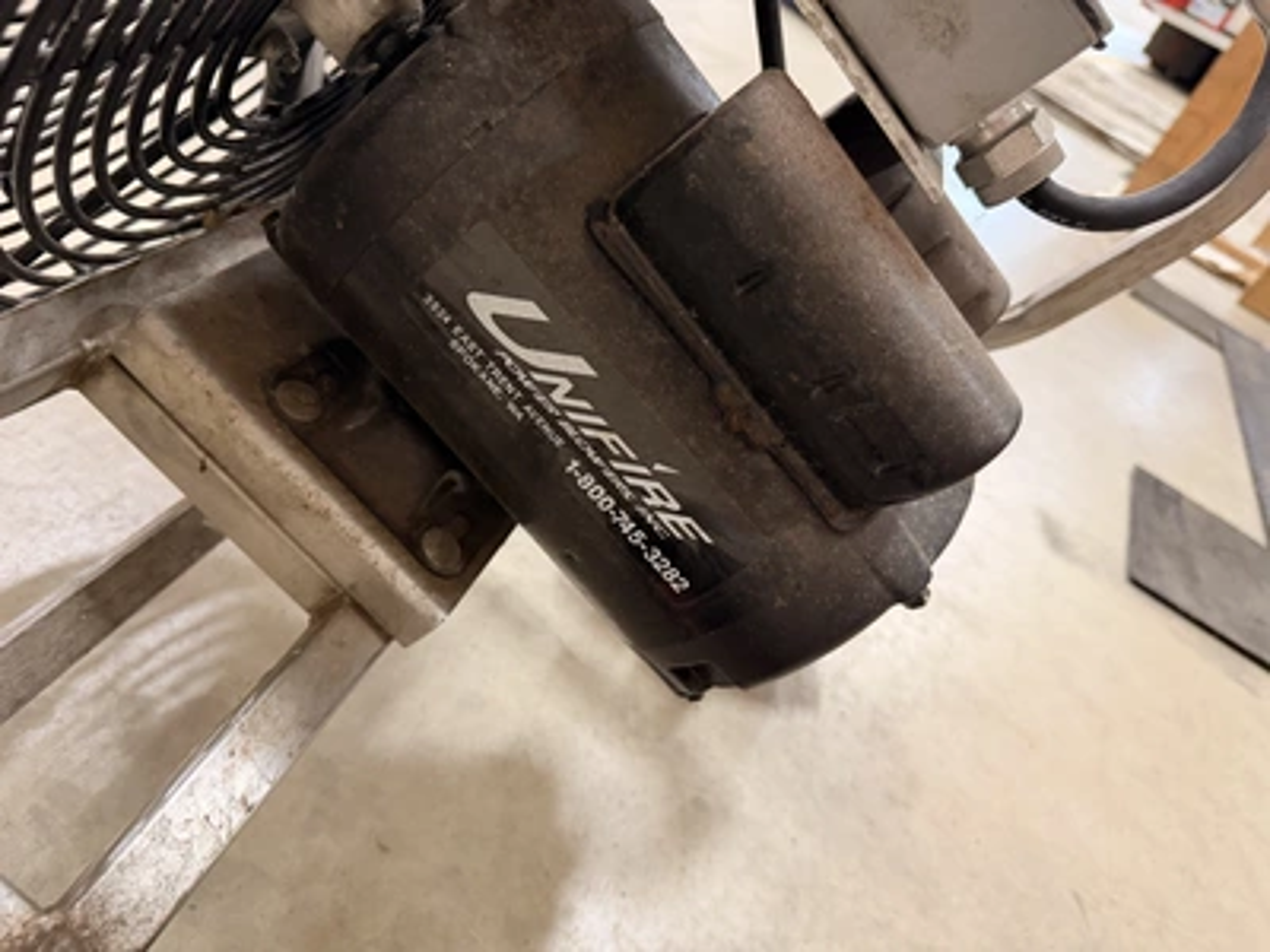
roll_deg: -26.8
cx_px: 635
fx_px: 881
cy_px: 476
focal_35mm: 24
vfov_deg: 56.8
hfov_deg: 71.6
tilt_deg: -36.3
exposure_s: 1/40
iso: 640
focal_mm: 6.76
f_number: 1.78
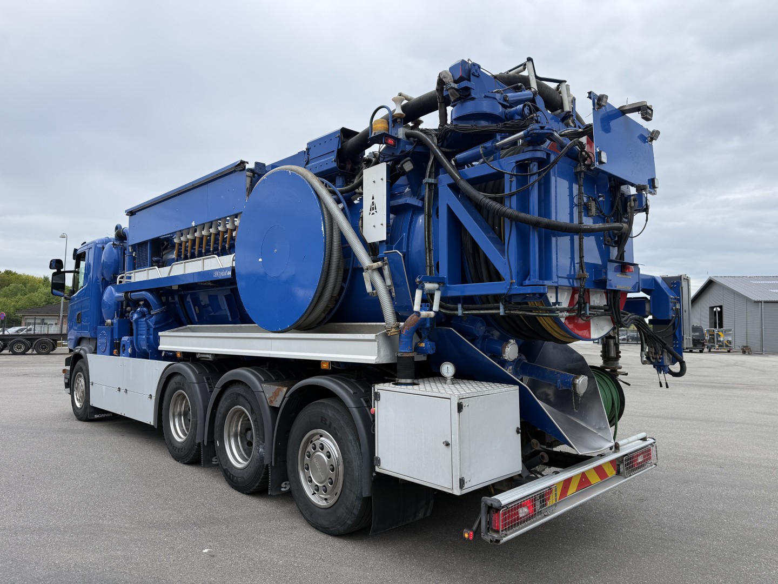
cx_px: 389
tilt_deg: +4.4
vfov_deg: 56.8
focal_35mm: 24
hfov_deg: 71.6
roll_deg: -1.9
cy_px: 292
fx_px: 539
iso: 80
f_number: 1.78
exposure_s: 1/2611
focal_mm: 6.76
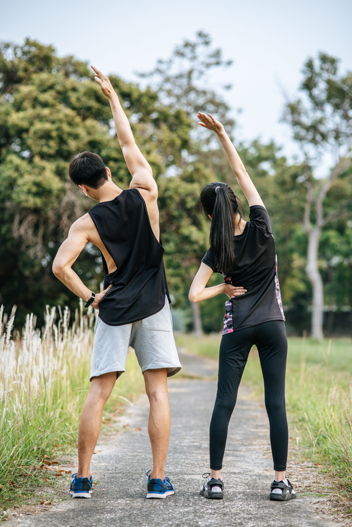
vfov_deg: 23.9
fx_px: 1245
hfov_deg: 16.1
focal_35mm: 85
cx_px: 176
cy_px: 264
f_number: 2
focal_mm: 85
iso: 110
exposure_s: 1/640
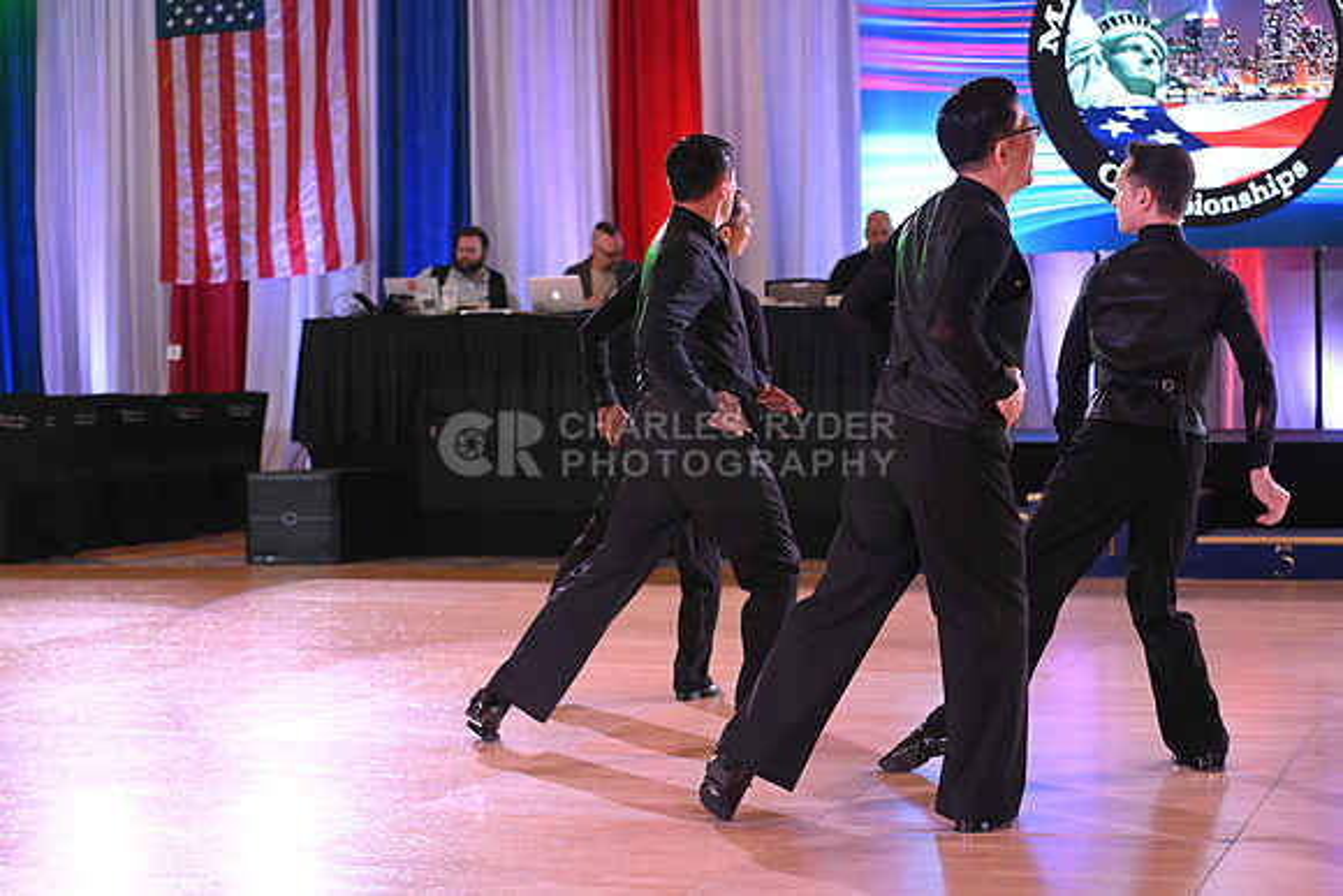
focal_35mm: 70
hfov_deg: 28.8
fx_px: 2612
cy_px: 448
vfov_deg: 19.5
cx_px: 672
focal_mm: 70
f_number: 4.5
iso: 1600
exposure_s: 1/250
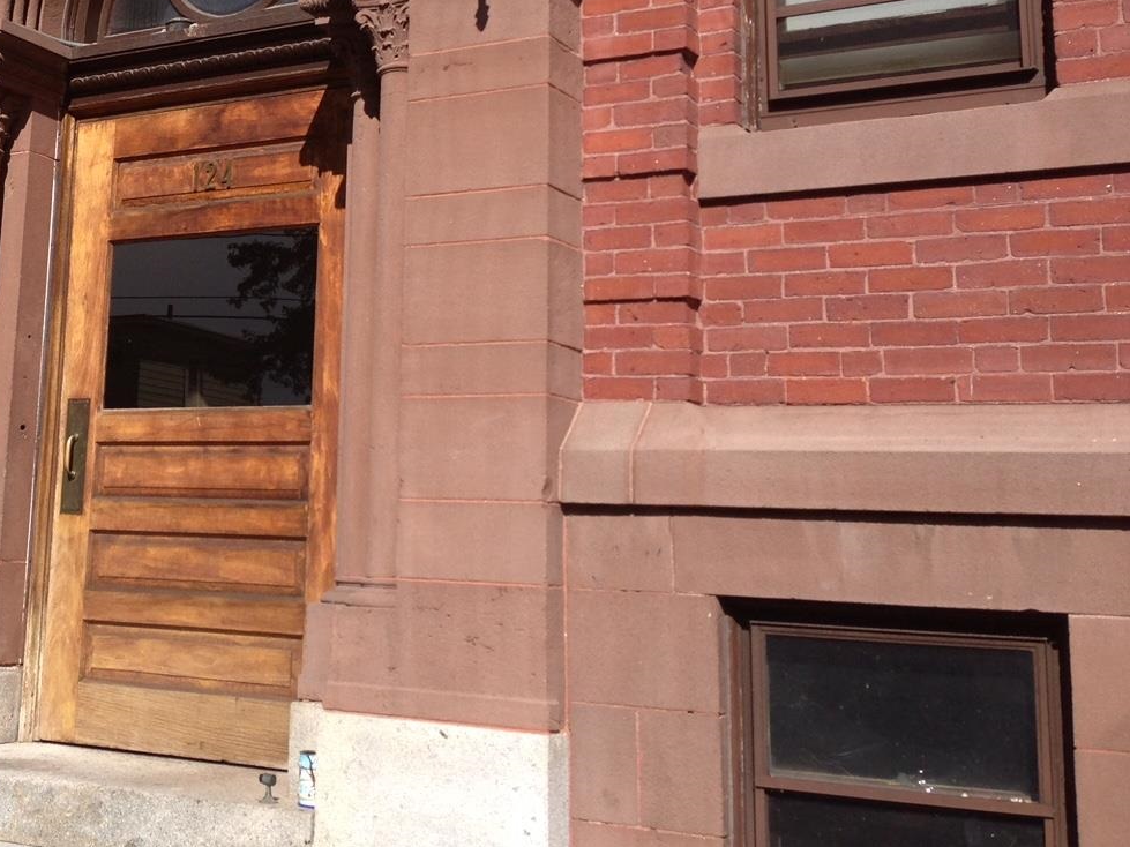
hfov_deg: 33.8
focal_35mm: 55
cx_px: 208
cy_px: 208
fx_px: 1795
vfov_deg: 26.2
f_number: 2.4
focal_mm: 4.13
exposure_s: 1/1495
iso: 50
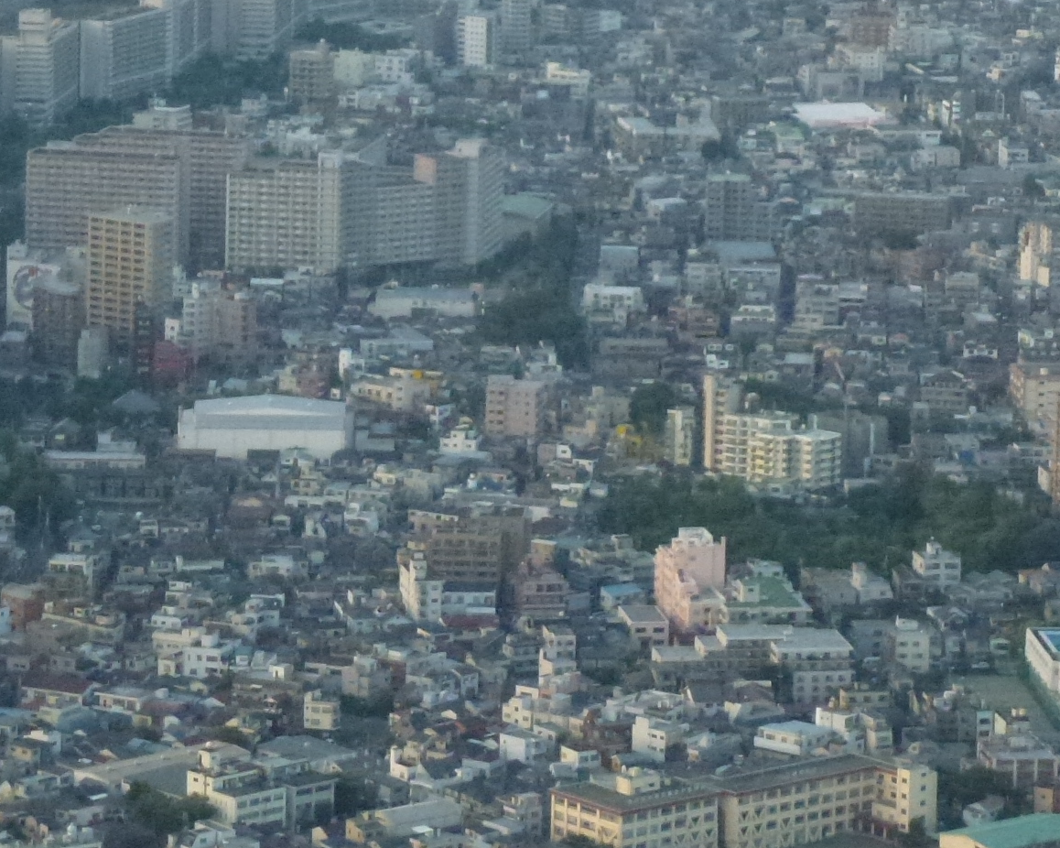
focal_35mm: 177
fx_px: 5552
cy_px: 99
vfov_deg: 8.7
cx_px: 551
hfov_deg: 10.9
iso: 640
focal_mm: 14.8
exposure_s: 1/160
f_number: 4.8
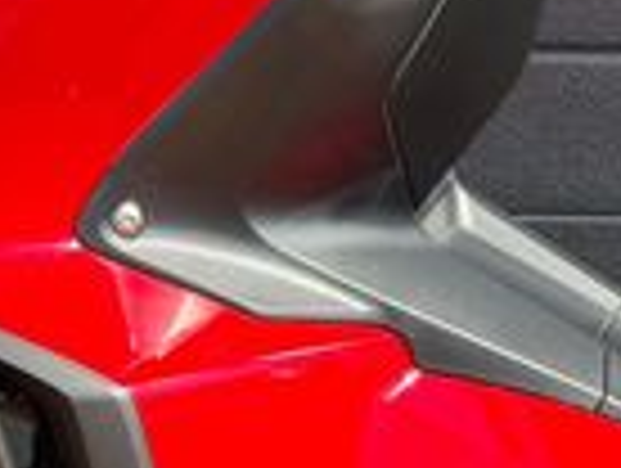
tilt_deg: -21.4
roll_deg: +0.5
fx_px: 3990
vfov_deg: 6.7
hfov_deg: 8.7
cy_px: 576
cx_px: 846
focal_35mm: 222
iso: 100
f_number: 1.78
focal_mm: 6.76
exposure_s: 1/1149
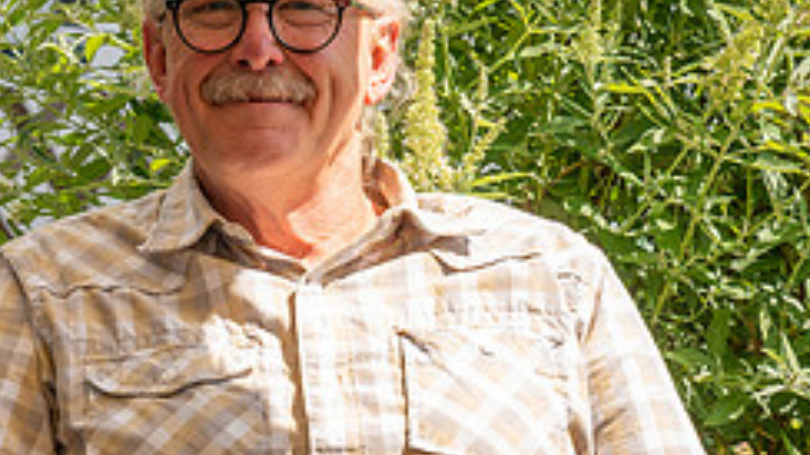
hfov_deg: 12.2
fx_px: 3736
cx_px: -73
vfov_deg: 7.0
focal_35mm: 174
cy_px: 246
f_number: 6.3
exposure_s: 1/640
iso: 250
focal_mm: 70
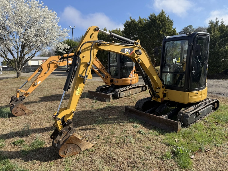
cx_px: 114
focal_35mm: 24
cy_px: 86
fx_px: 158
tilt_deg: -4.5
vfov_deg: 56.8
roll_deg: +2.7
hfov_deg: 71.6
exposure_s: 1/2445
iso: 80
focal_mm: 6.76
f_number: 1.78
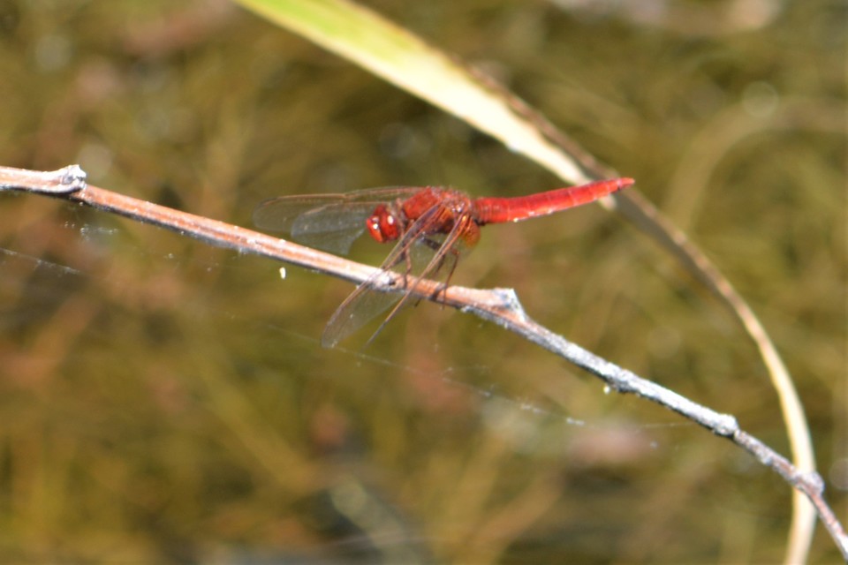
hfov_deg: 4.6
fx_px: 10599
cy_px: 282
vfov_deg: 3.1
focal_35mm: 450
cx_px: 424
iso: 160
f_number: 8
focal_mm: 300
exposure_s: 1/125
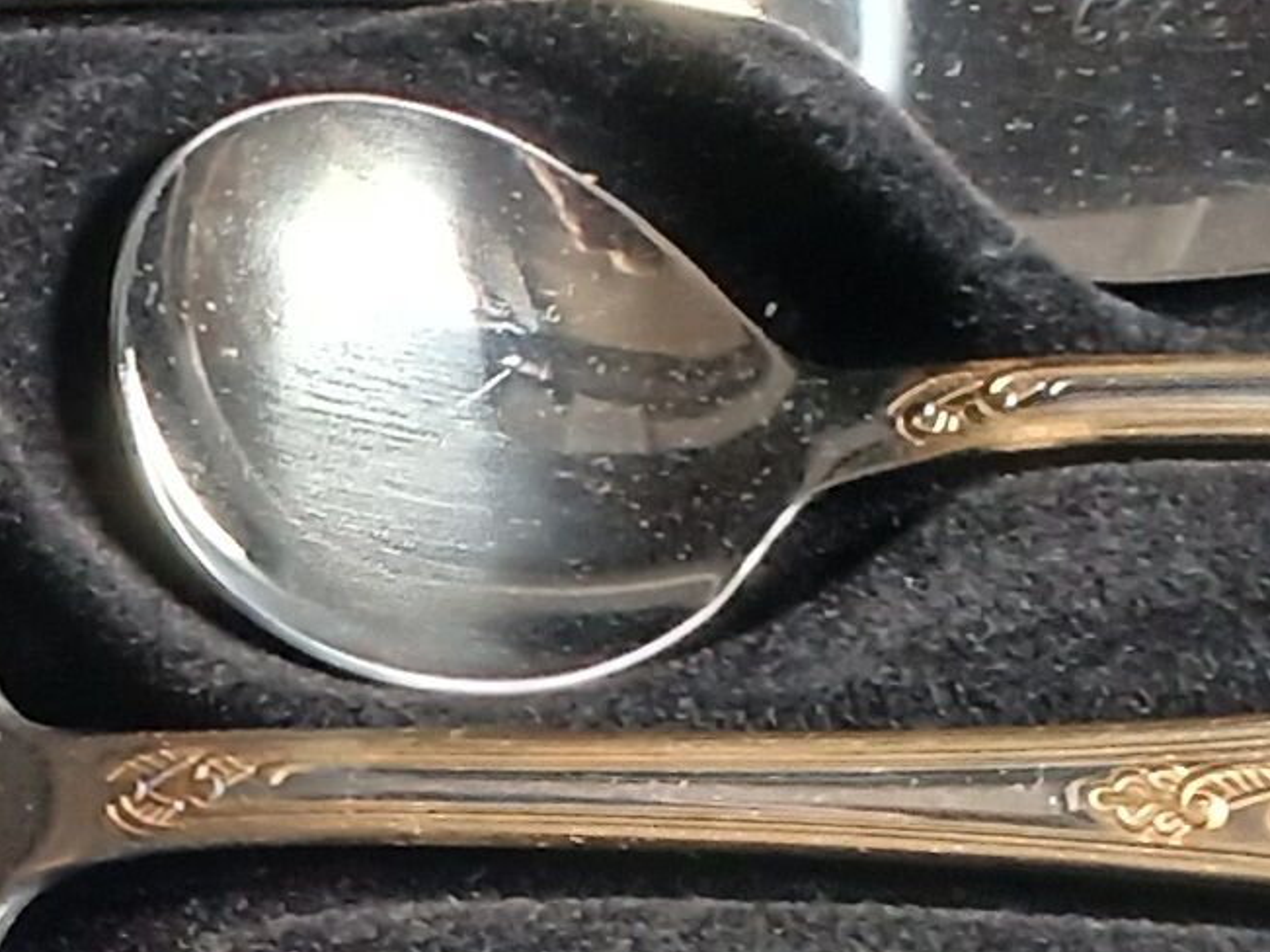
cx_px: -330
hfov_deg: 11.8
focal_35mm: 163
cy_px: 1188
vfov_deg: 9.0
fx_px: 5979
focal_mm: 3.98
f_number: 1.8
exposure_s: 1/50
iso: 250
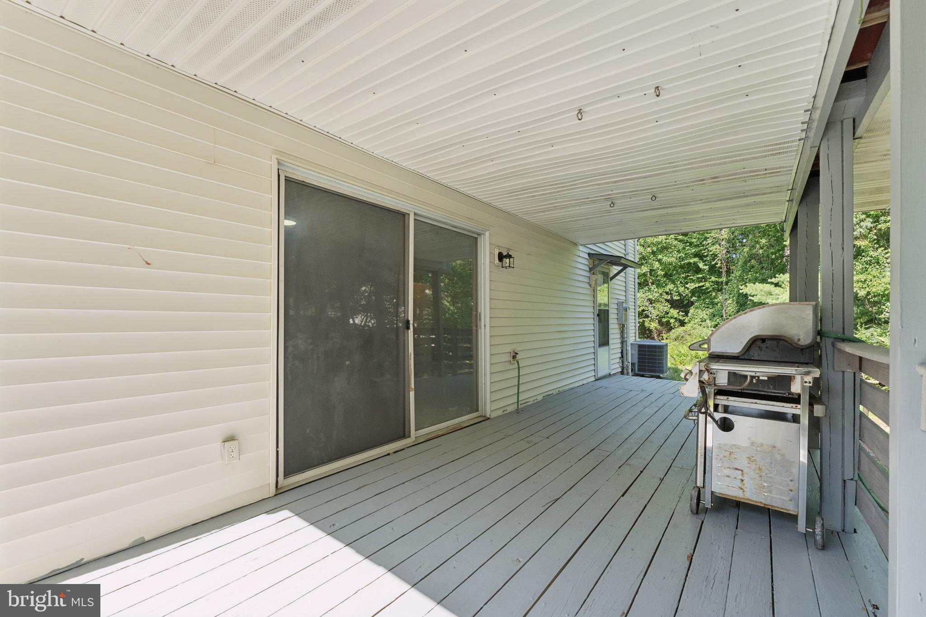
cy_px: 308
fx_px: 401
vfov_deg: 75.1
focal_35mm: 16
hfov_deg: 98.2
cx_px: 463
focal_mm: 15.6
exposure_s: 1/500
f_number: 7.1
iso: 1250
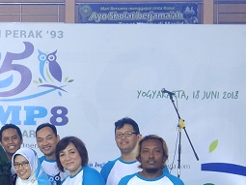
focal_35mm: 66
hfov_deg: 27.8
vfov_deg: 21.6
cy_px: 176
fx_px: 469
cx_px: 6
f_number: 2
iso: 125
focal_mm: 3.57
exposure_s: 1/33
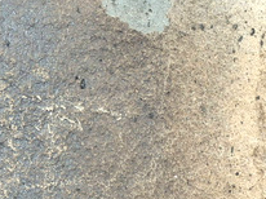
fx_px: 913
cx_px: -50
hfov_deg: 15.9
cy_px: 167
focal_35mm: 119
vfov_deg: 12.4
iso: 125
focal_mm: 8.8
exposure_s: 1/400
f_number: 4.9
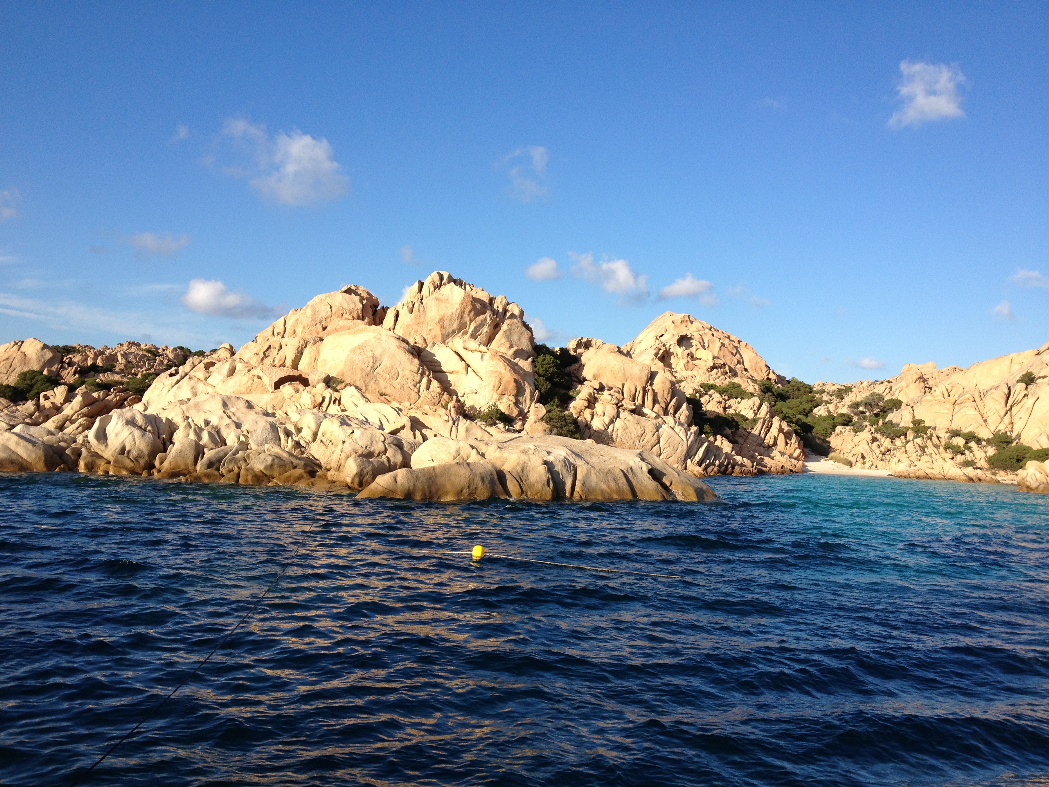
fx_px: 1061
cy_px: 394
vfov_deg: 40.7
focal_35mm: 35
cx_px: 524
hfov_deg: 52.6
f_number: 2.4
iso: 64
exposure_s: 1/1416
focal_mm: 4.28
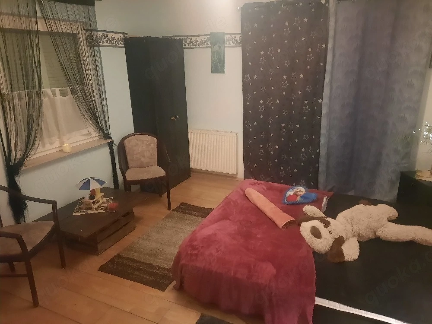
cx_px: 216
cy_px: 162
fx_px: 312
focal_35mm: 25
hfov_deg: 69.4
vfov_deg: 54.9
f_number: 2
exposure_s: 1/20
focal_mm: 4.6
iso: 1250
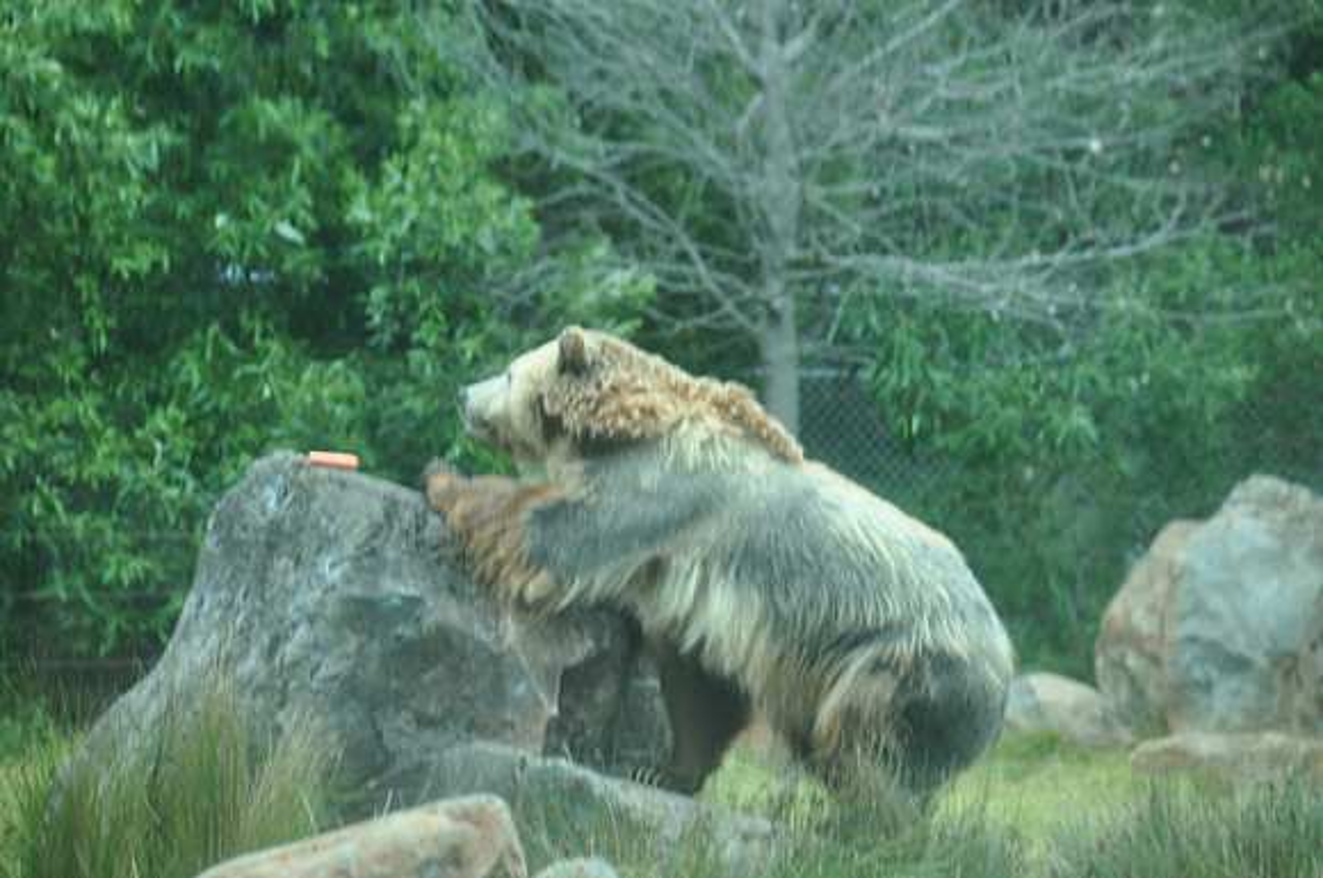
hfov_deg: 8.3
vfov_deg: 5.5
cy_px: 439
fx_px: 9083
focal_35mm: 248
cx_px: 662
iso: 320
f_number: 5.6
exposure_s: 1/200
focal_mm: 165
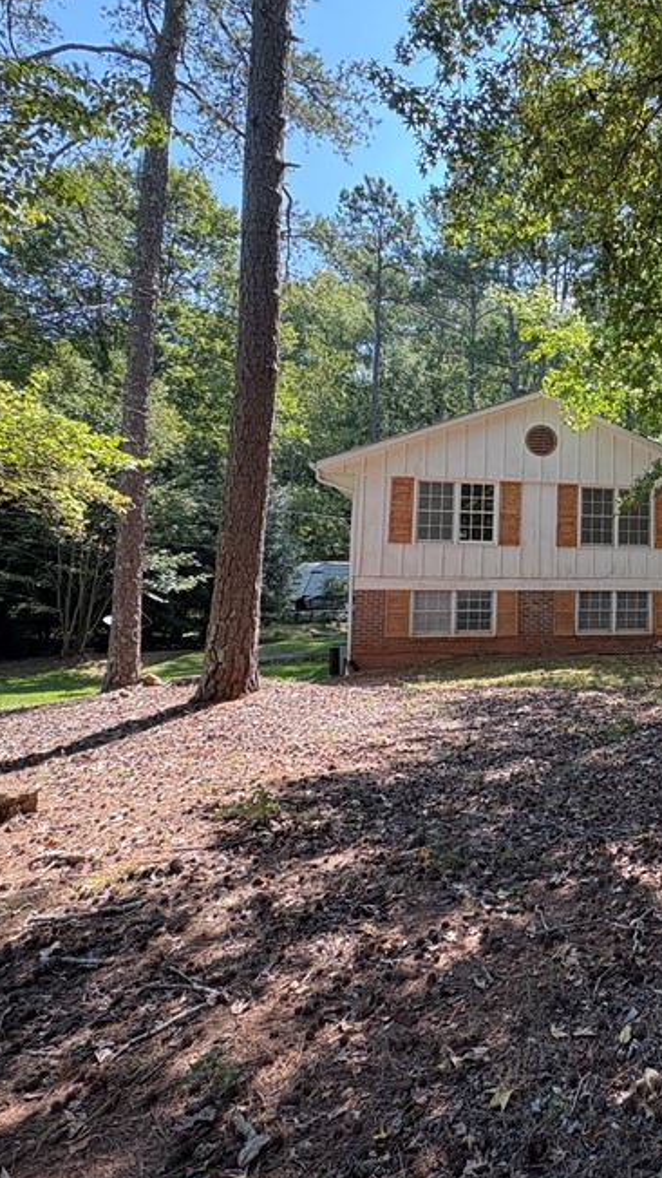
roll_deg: +1.1
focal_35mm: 24
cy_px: 530
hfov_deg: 40.7
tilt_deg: +5.6
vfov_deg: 76.1
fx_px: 749
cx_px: 686
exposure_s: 1/224
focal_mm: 2.22
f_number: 2.2
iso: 50
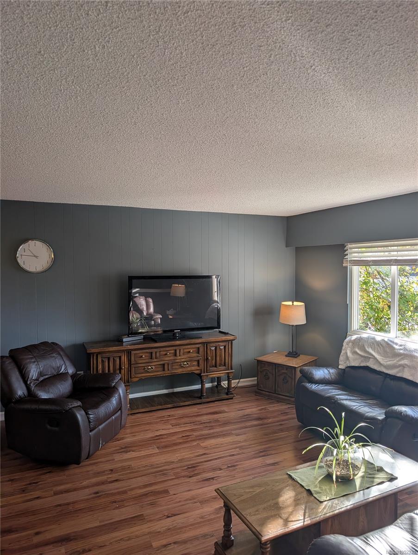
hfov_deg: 56.9
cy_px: 278
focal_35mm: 24
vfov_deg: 71.5
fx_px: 386
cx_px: 209
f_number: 1.68
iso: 18
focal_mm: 6.9
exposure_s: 1/60
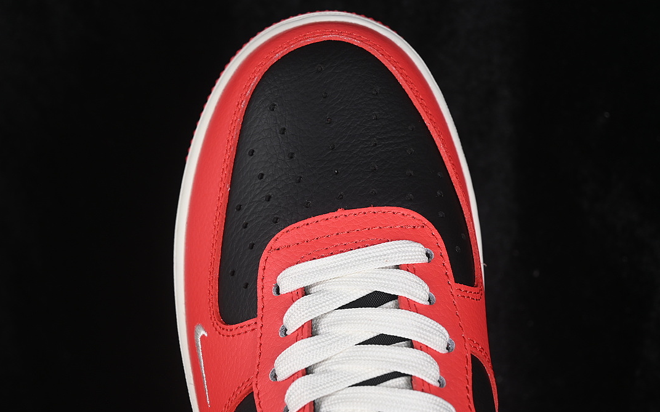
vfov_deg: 16.9
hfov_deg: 26.8
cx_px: 330
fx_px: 1385
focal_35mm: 77
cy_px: 217
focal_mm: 50
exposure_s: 1/80
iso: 160
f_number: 7.1
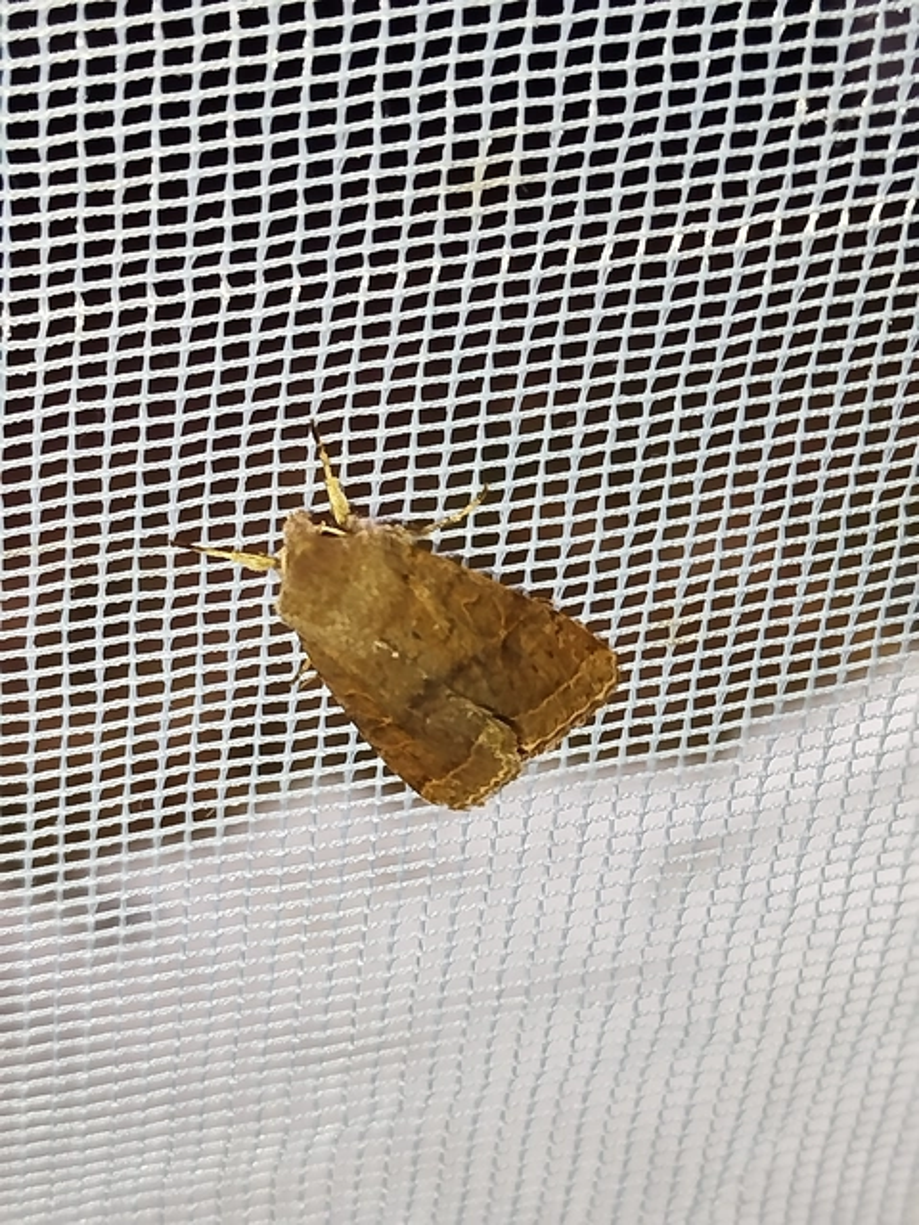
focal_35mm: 72
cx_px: 460
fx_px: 2549
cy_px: 612
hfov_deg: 20.4
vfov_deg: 27.0
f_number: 1.7
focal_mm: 5.31
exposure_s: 1/50
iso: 160
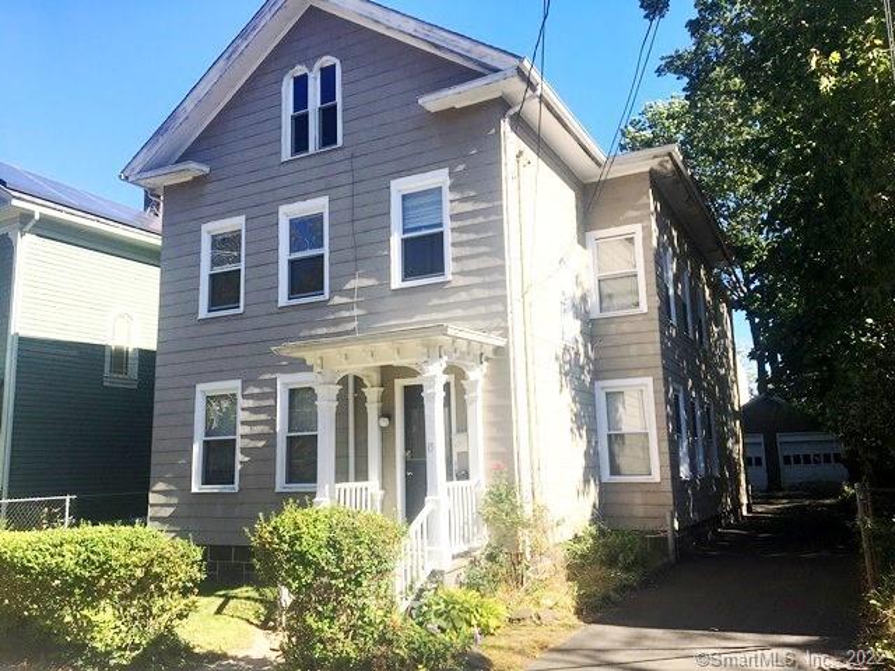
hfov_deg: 61.7
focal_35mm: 29
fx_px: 750
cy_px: 336
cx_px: 448
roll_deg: +0.1
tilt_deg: +10.0
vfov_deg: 48.2
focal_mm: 4.15
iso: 25
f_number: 2.2
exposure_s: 1/1131
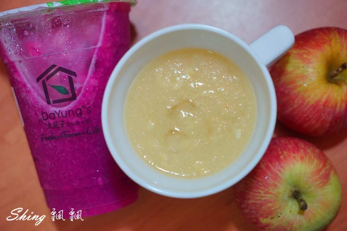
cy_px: 116
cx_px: 174
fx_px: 549
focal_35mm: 57
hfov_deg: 35.1
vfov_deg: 23.8
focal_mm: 57
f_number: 5.6
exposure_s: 1/60
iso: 1250
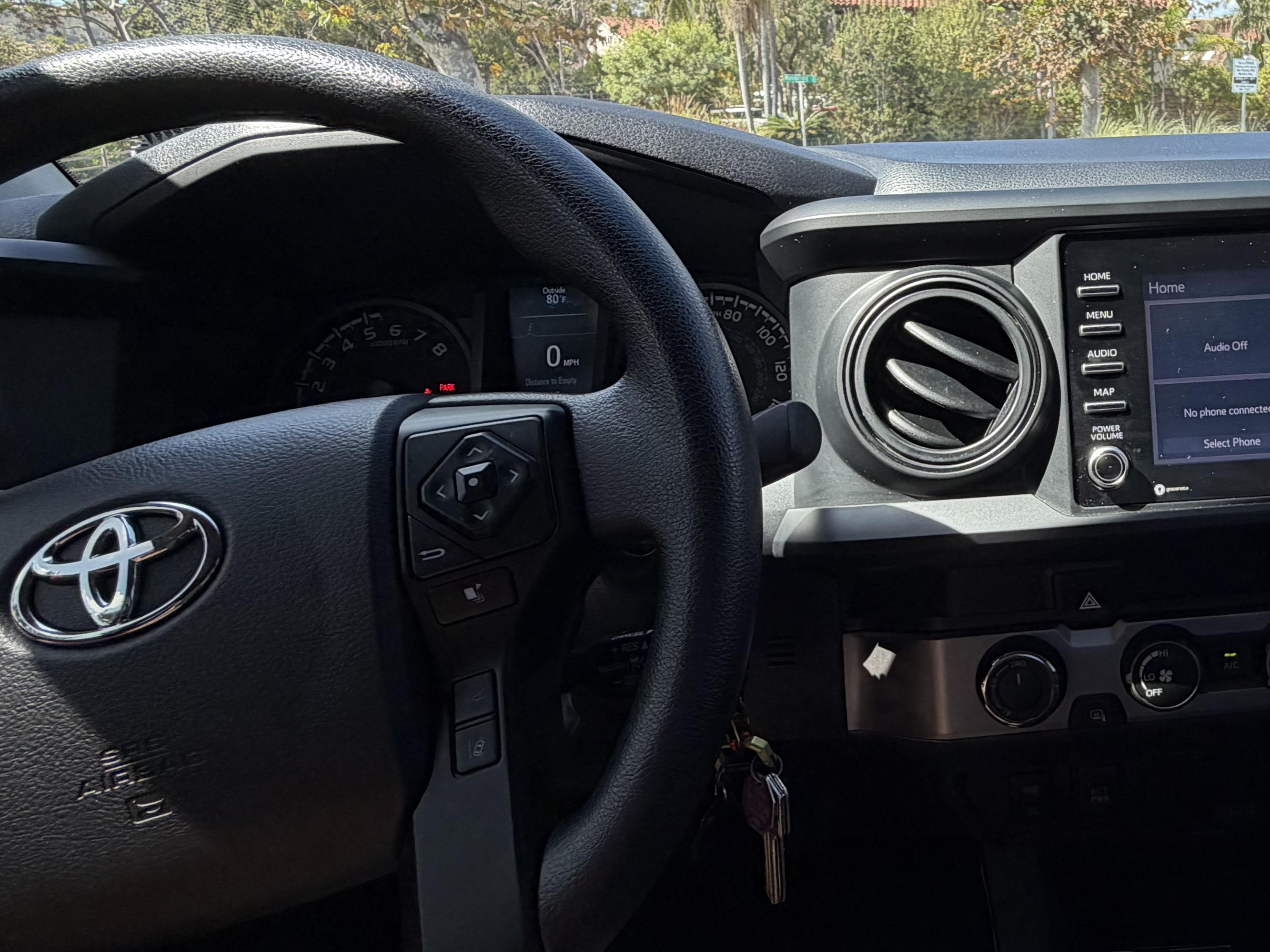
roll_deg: -0.8
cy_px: 391
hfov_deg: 52.2
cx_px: 1159
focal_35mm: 30
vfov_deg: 46.6
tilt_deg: -13.6
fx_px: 1101
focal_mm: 2.22
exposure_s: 1/230
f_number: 2.2
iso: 40
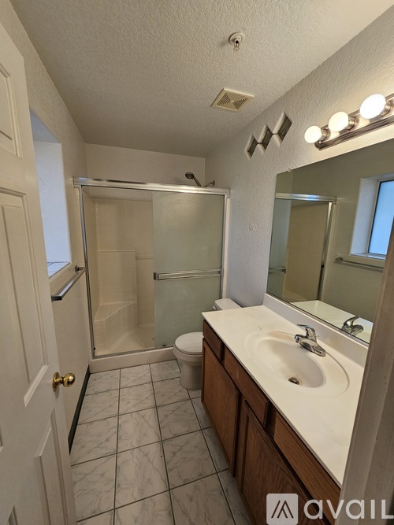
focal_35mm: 13
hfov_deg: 89.9
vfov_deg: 106.2
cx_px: 197
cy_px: 262
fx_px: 197
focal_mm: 2.2
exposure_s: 1/60
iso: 125
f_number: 2.2
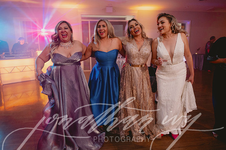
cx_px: 117
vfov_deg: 51.4
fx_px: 156
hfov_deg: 71.8
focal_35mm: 25
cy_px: 72
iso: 1600
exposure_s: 1/80
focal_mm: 24
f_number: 3.5
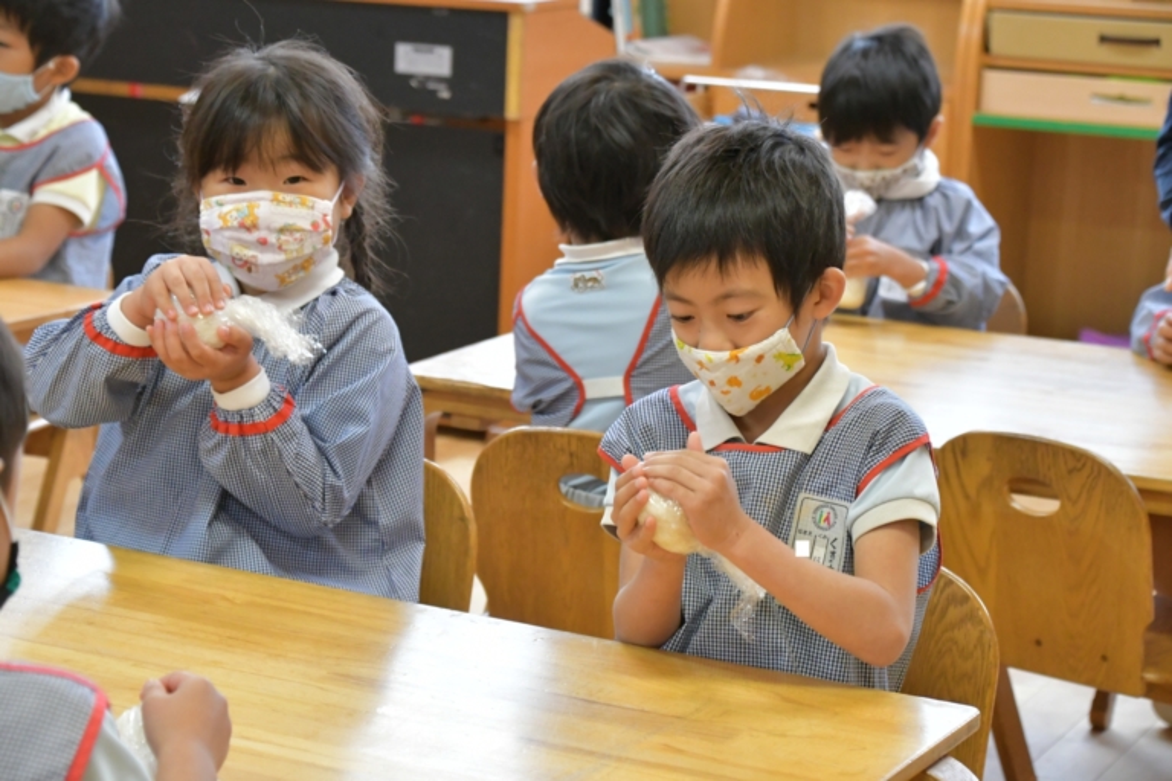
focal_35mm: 87
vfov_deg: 15.7
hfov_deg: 23.4
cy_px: 390
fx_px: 2832
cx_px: 586
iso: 4000
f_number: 4.8
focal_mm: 58
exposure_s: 1/160
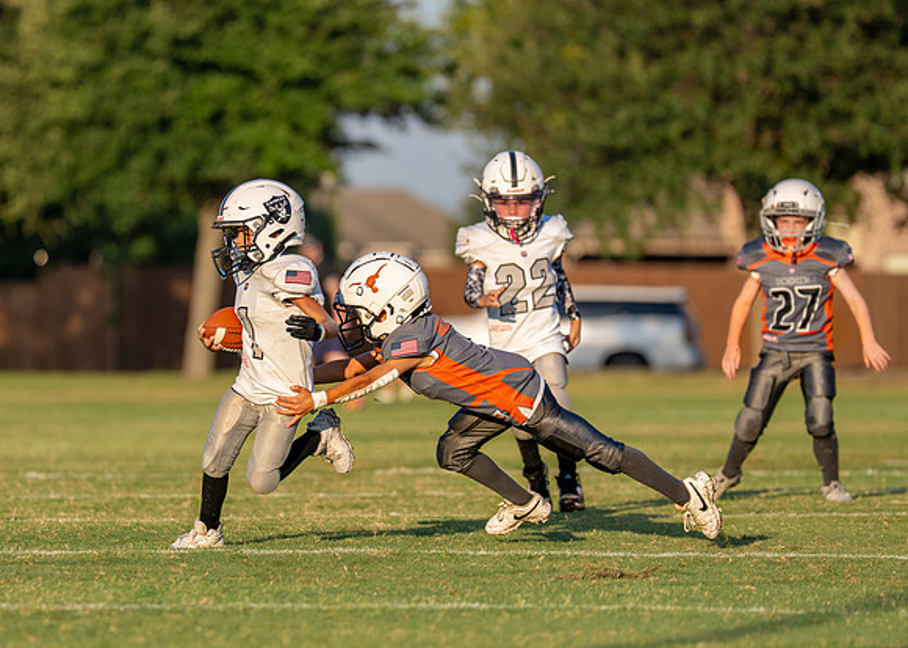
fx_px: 8832
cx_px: 336
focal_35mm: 343
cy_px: 322
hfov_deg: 5.9
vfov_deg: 4.2
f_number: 2.8
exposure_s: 1/3200
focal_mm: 200
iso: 320
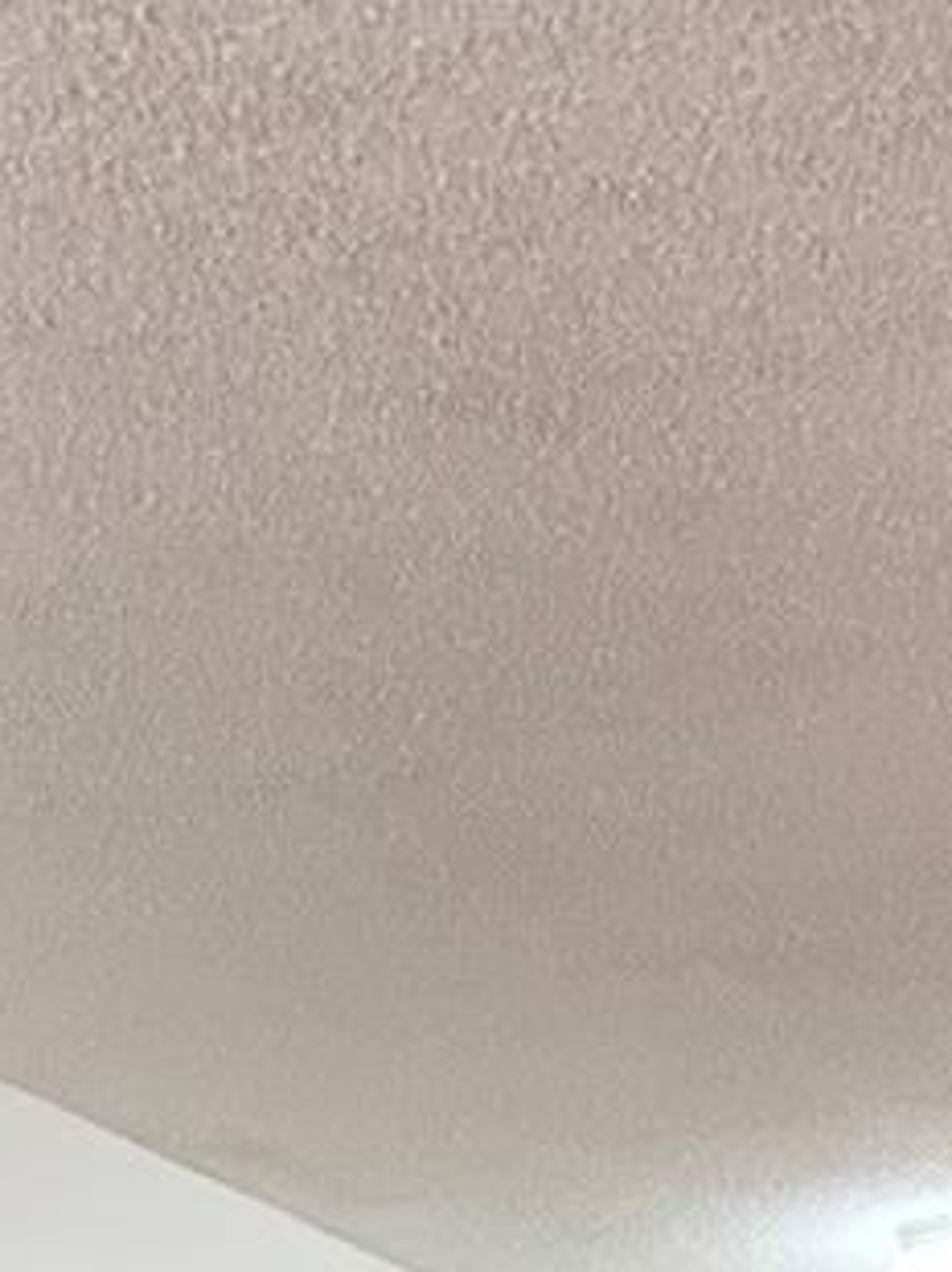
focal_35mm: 93
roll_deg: +1.4
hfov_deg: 15.8
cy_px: 2359
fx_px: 3415
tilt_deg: -3.1
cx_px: 661
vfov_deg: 17.0
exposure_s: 1/40
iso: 1000
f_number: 1.78
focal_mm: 6.76
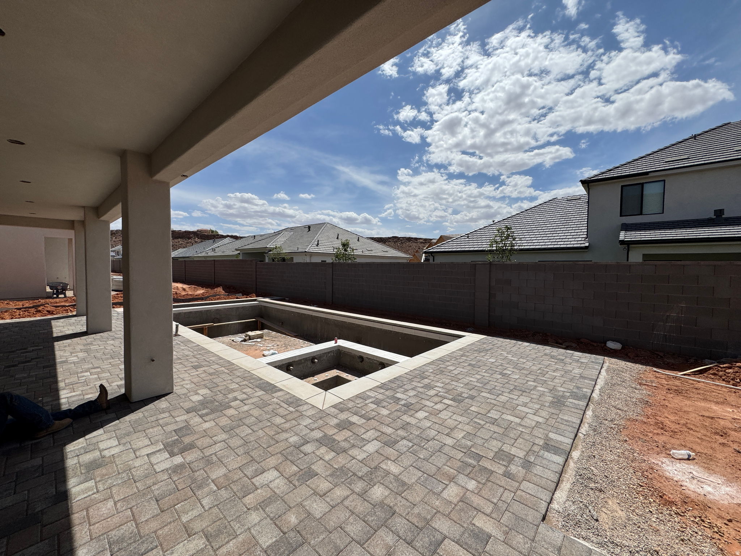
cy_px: 278
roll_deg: -0.5
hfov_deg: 102.1
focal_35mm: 14
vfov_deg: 85.7
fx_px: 300
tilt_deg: -1.5
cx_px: 370
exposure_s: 1/3906
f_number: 2.2
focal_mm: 2.22
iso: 50
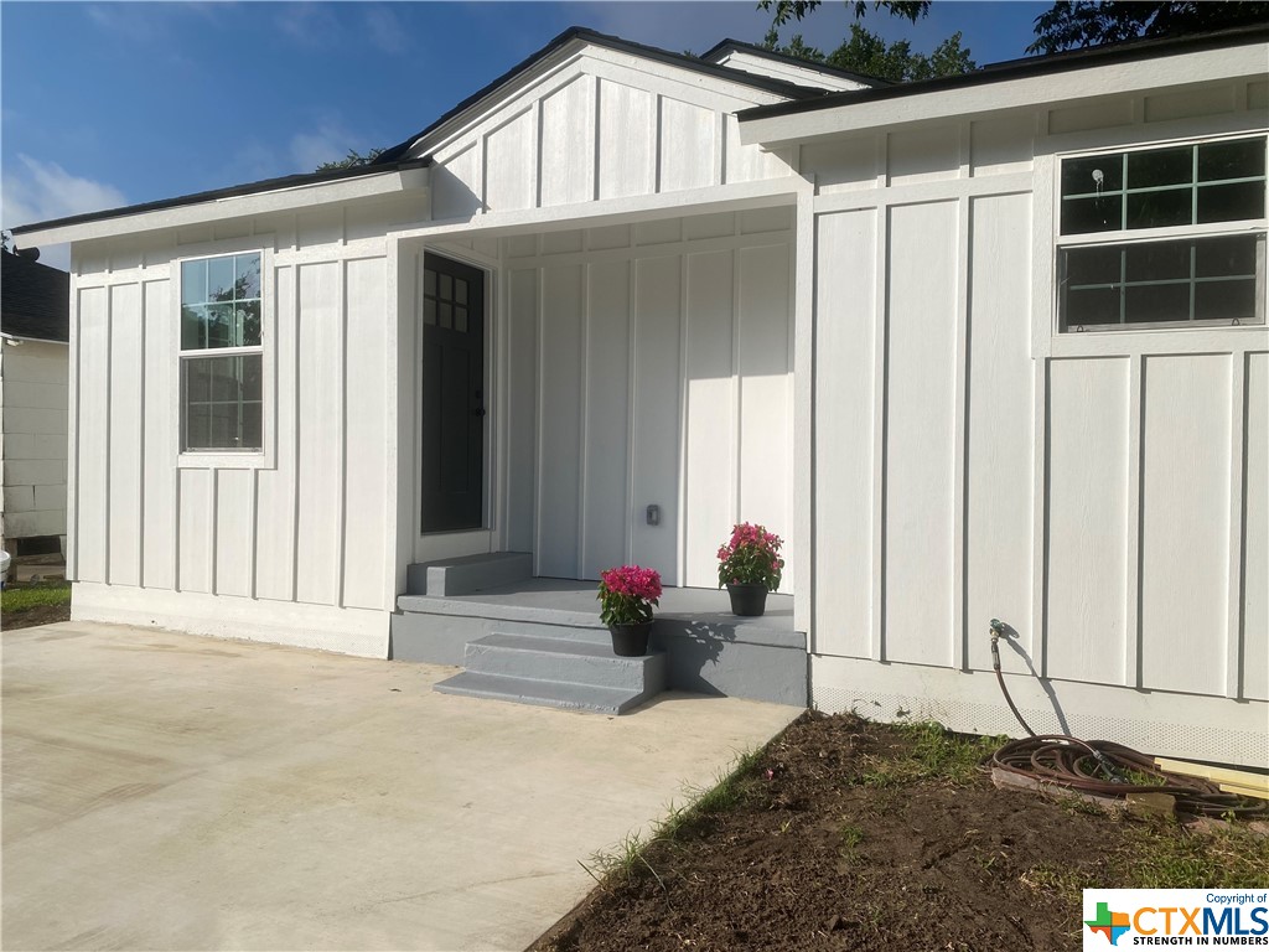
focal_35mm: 26
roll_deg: -0.7
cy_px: 476
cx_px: 634
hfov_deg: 67.3
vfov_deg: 53.1
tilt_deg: +0.7
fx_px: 953
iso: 32
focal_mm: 4.25
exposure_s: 1/6757
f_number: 1.8
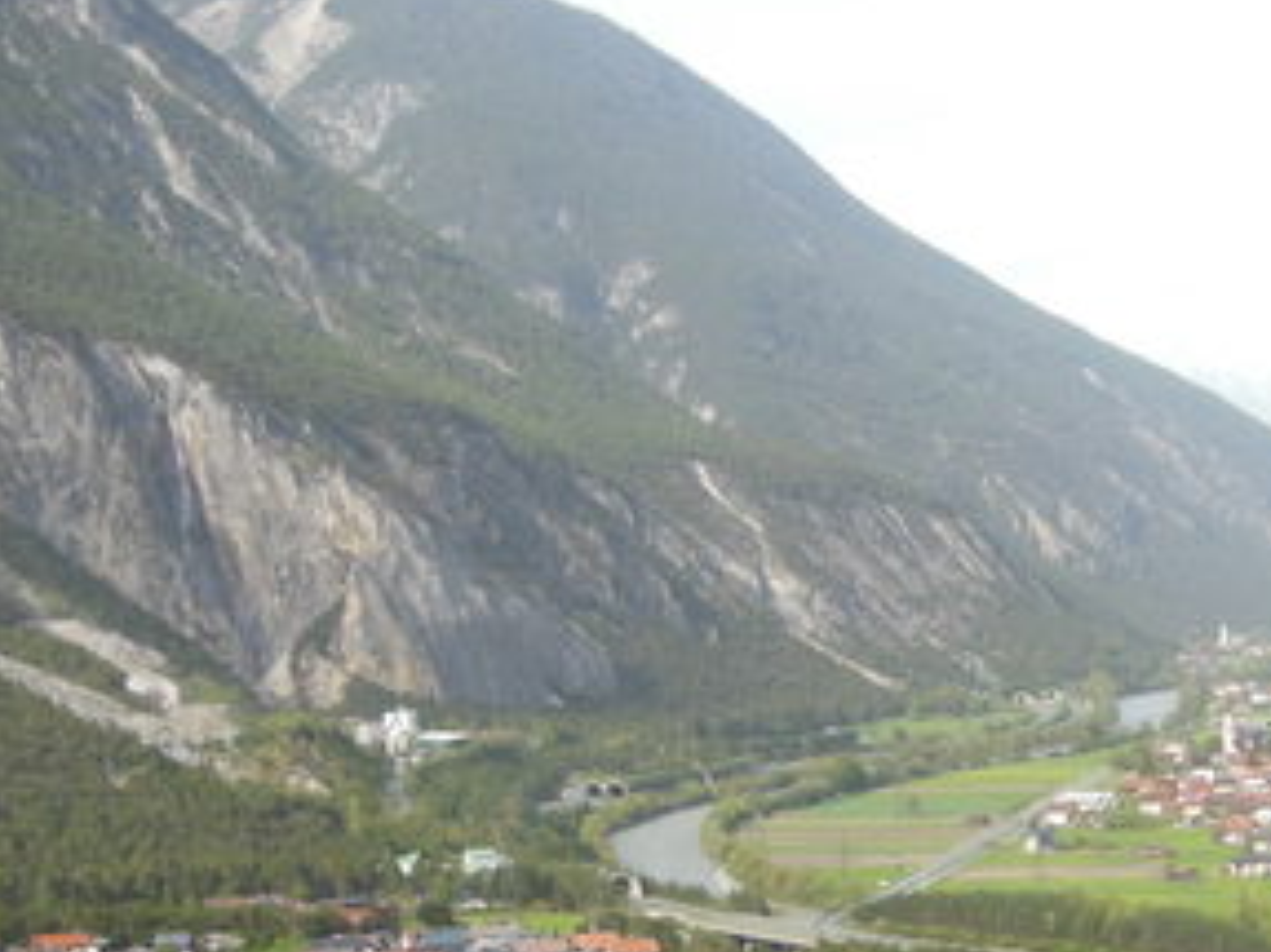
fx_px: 3193
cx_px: 1125
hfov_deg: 22.0
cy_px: 757
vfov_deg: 16.8
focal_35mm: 87
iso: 125
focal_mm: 6.9
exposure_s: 1/320
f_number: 4.1
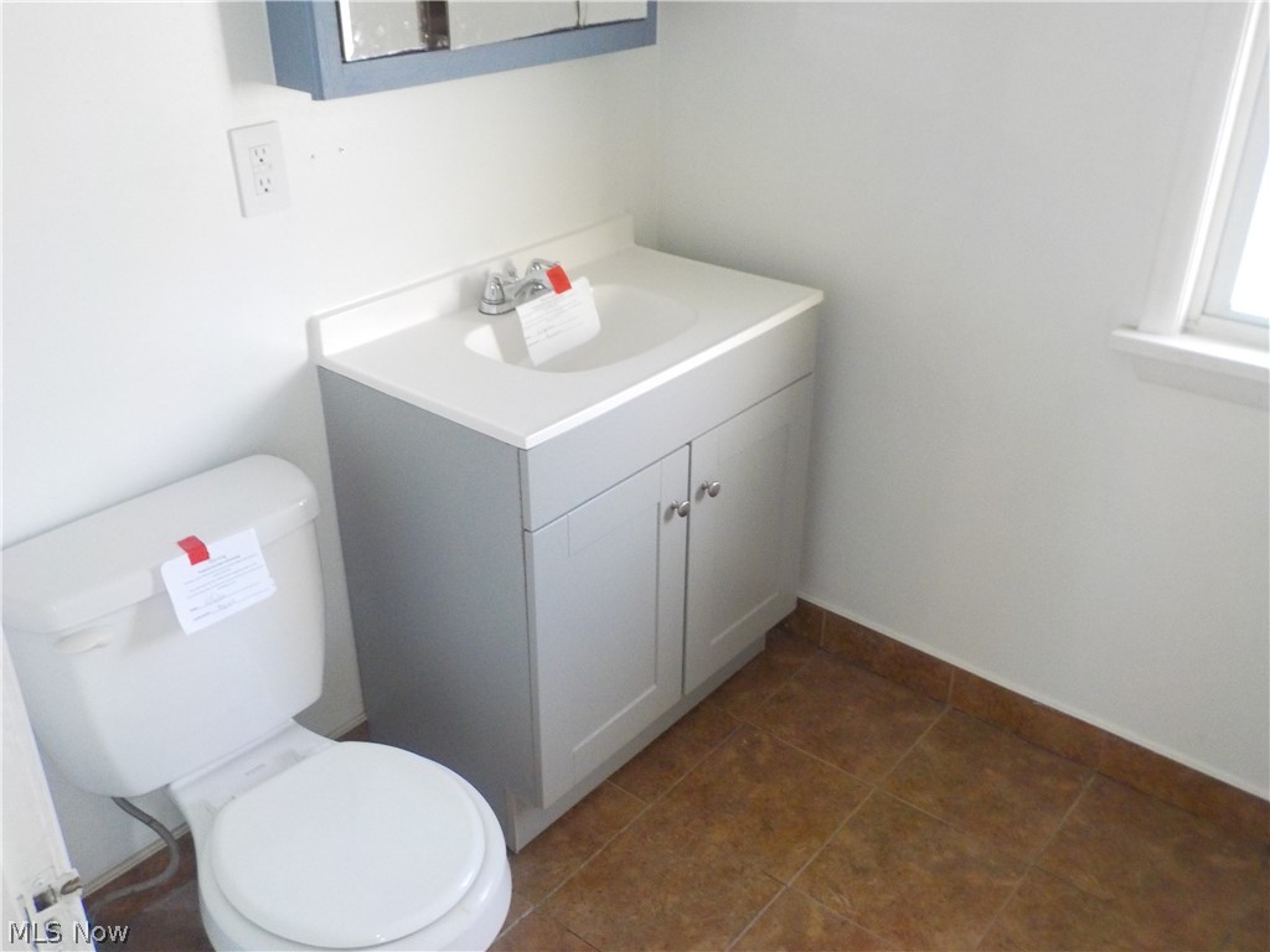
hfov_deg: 60.0
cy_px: 476
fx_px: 1101
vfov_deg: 46.8
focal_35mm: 30
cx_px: 635
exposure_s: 1/30
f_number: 3.3
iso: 400
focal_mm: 4.1
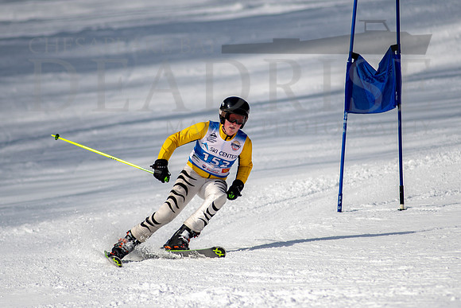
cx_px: 245
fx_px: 7856
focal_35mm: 613
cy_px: 137
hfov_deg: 3.4
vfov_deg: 2.2
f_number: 2.8
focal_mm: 300
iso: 100
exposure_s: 1/6400
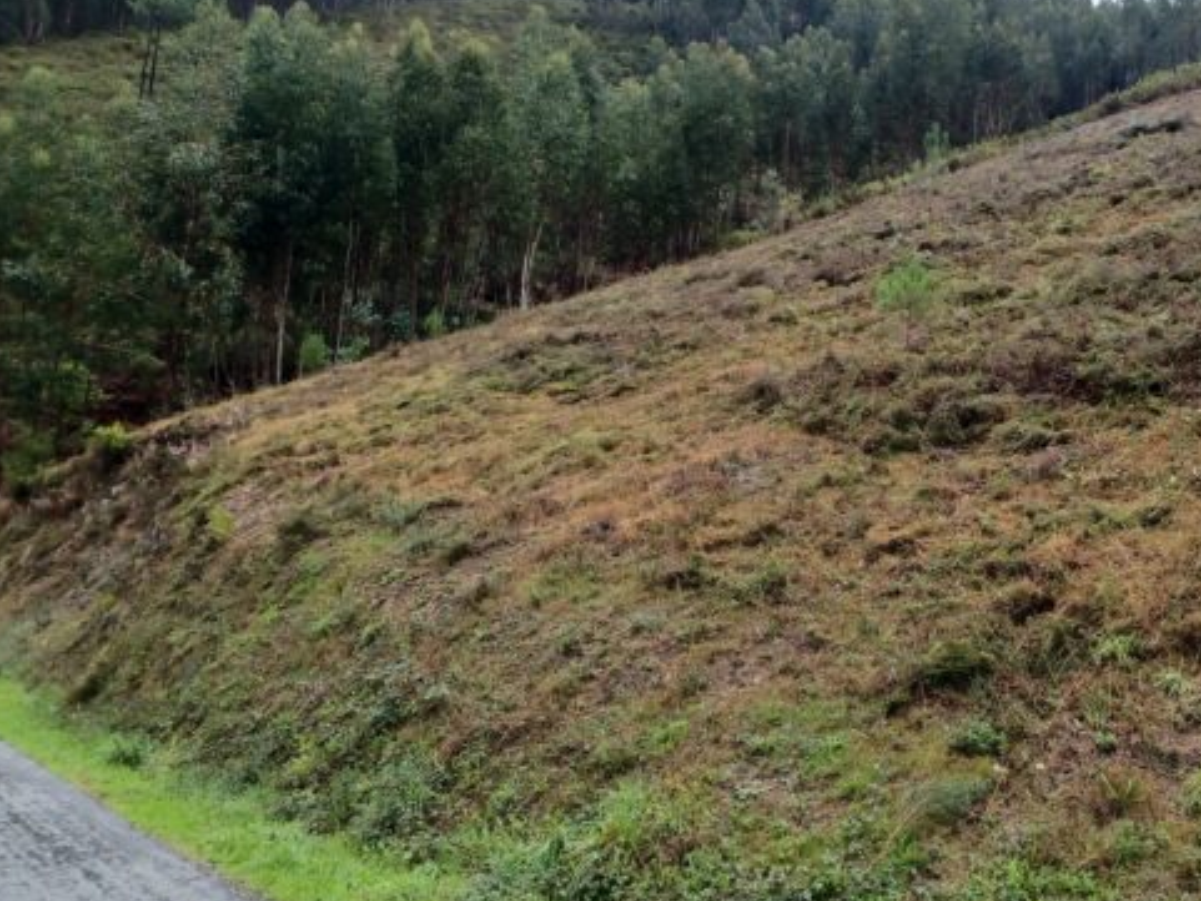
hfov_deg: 46.1
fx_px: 1353
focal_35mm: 39
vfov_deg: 36.6
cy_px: 326
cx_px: 906
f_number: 1.8
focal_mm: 4.6
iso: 32
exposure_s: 1/123
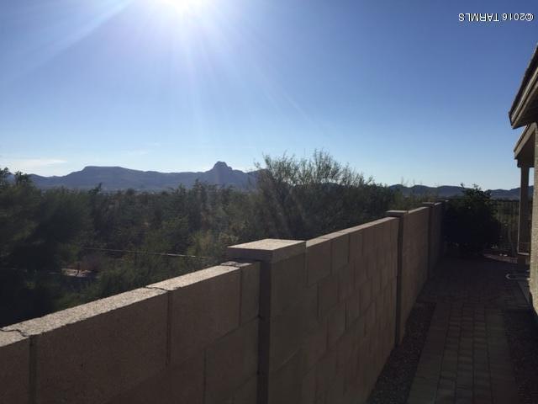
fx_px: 451
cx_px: 269
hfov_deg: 61.7
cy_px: 202
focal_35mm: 29
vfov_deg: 48.2
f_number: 2.2
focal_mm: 4.15
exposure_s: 1/4405
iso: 32
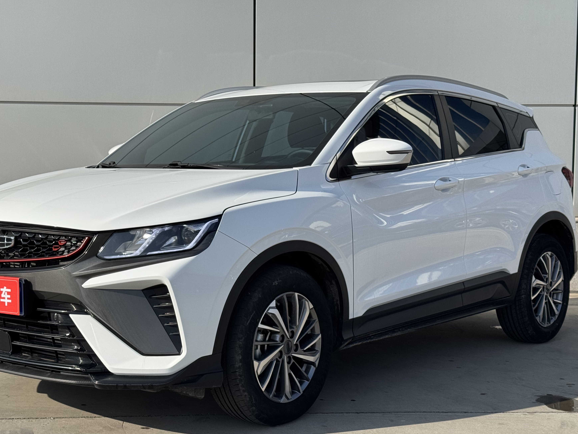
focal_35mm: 56
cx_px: 245
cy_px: 241
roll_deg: +0.2
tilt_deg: -4.5
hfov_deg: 34.3
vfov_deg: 26.1
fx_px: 935
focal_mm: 6.76
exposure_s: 1/6410
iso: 64
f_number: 1.78
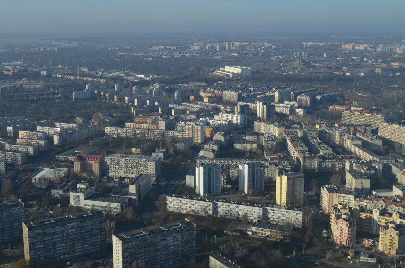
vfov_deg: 28.0
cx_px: 202
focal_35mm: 48
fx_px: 539
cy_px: 134
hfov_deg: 41.2
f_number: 8
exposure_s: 1/250
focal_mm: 32
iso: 140
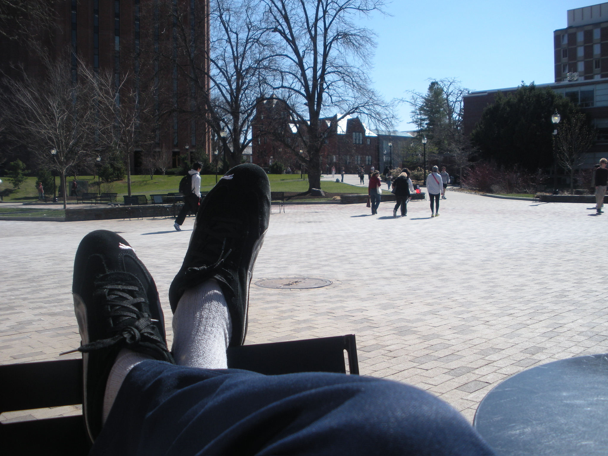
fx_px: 632
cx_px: 304
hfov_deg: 51.4
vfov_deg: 39.7
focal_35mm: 36
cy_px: 228
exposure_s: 1/761
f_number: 3.5
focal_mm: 6.3
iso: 64
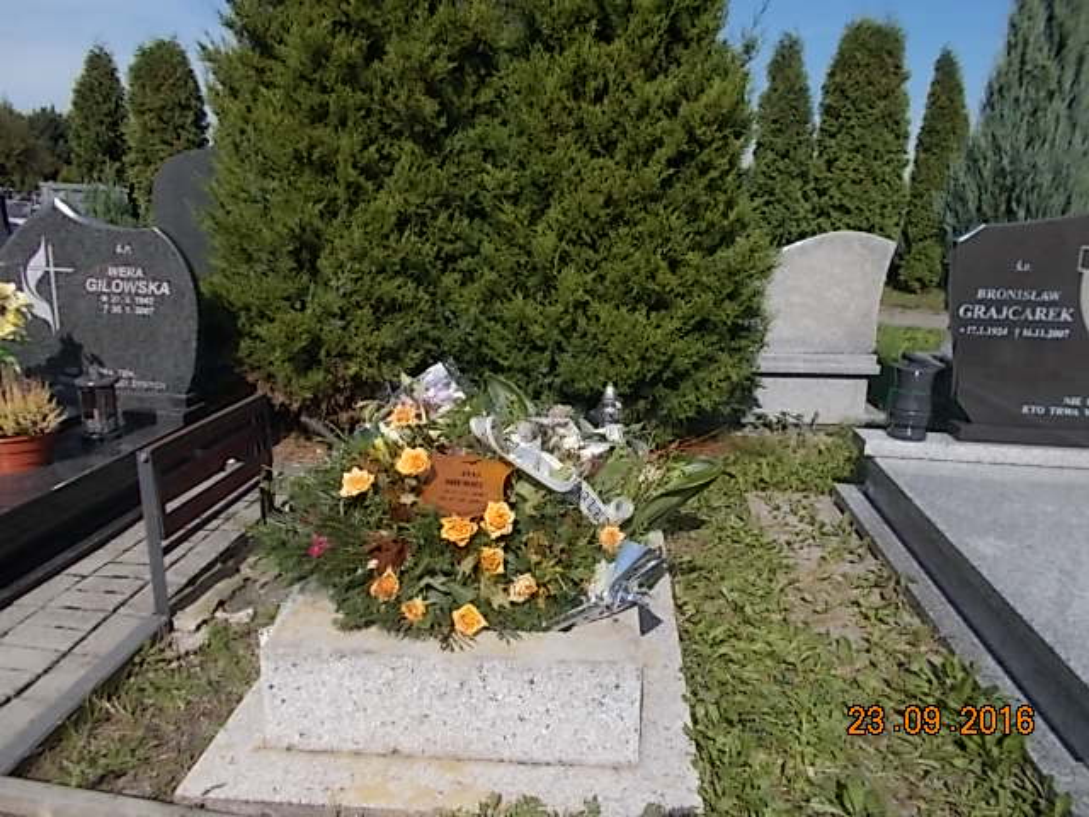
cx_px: 544
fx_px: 818
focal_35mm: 26
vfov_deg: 53.1
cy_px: 408
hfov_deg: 67.3
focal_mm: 4.6
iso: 80
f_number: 8
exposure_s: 1/200
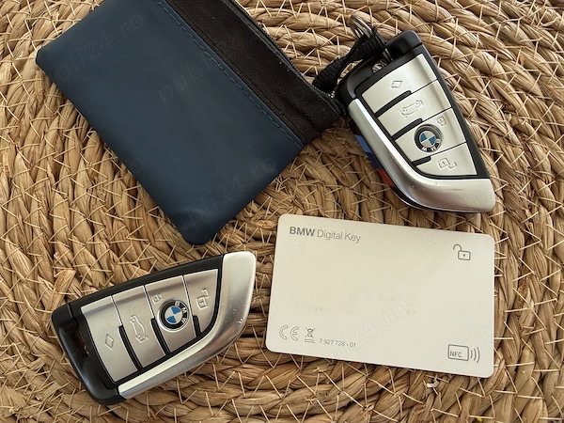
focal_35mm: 24
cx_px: 282
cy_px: 212
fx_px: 391
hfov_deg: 71.6
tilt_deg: -78.9
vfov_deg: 56.8
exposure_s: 1/99
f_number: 2.2
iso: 320
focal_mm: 2.22
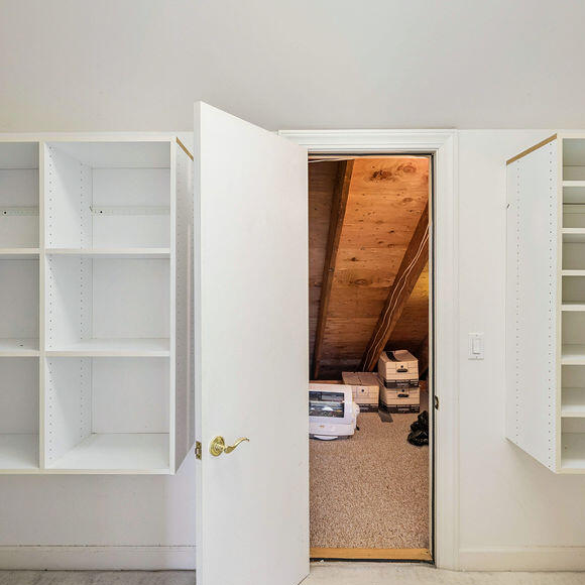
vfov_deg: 70.2
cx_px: 290
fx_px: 416
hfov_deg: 70.2
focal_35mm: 22
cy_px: 287
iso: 250
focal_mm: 14.5
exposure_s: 1/4
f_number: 10
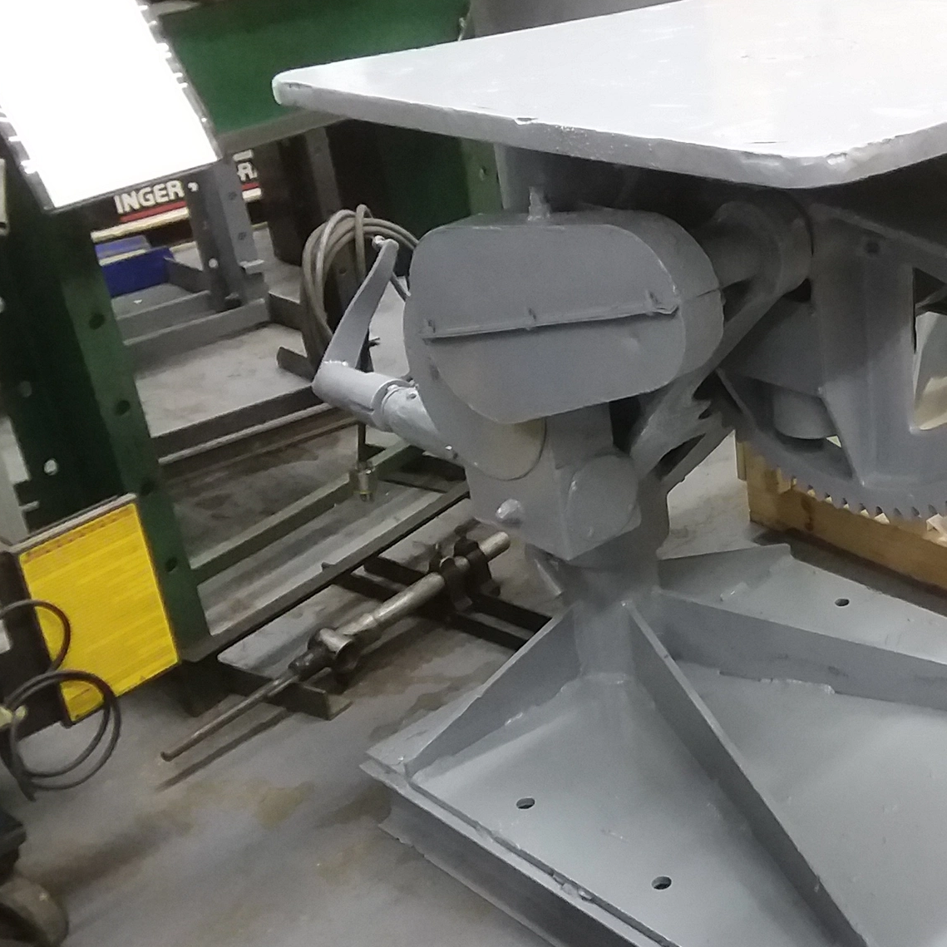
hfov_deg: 35.8
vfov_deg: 37.4
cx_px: 814
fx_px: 1393
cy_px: 580
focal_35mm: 45
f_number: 1.9
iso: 200
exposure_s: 1/17
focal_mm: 2.47
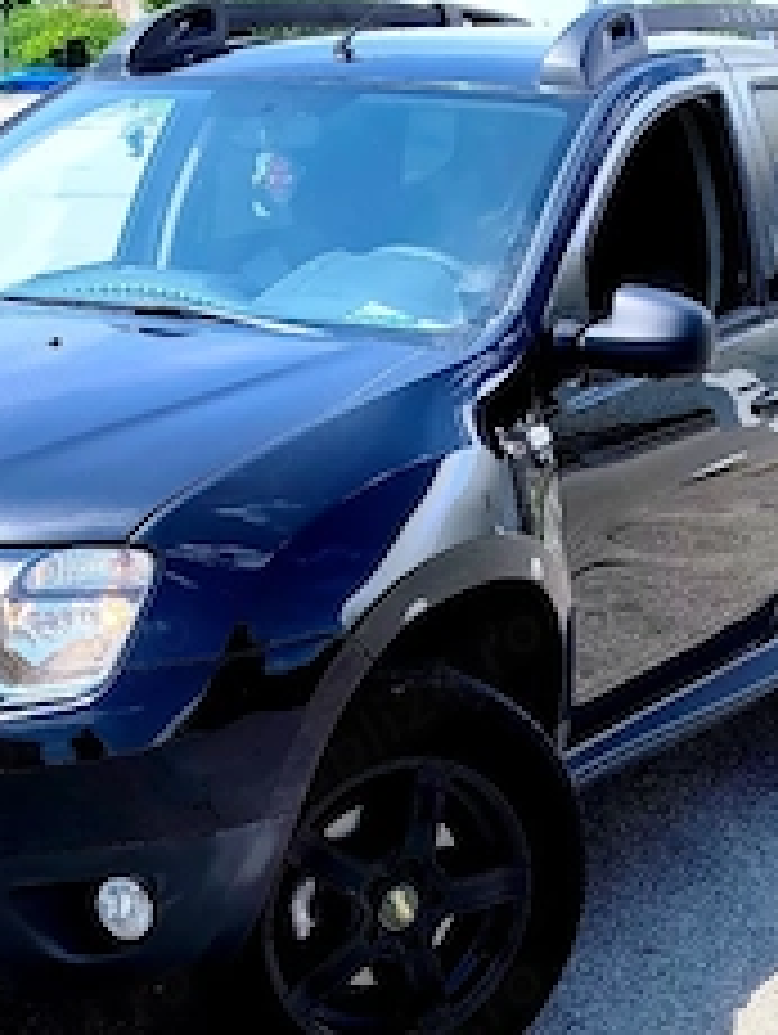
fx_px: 2393
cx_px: 486
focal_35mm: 80
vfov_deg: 24.4
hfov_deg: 18.4
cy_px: 423
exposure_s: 1/1111
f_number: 1.7
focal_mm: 5.24
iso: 52
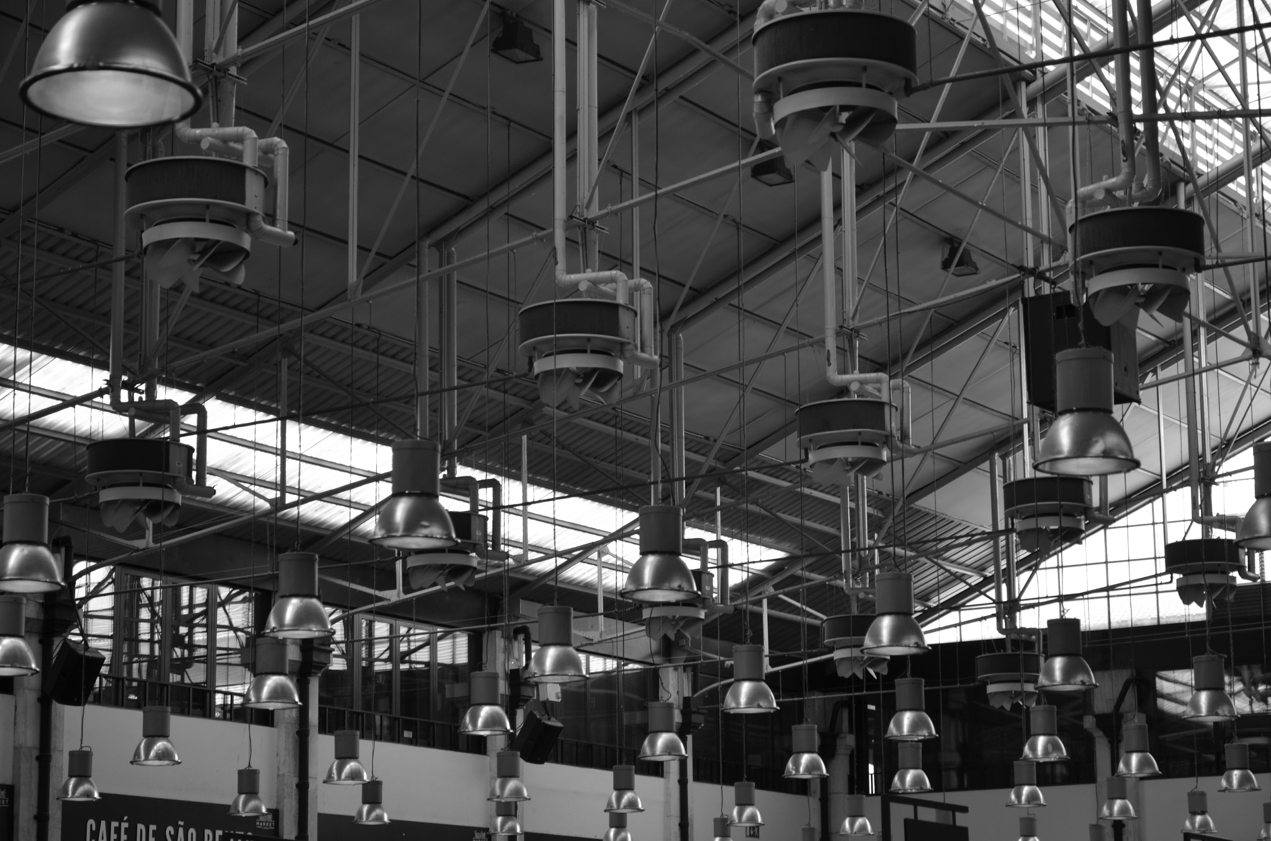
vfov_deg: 17.4
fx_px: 2748
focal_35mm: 78
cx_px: 636
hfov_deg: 26.0
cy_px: 420
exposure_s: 1/13
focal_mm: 52
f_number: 5
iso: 100
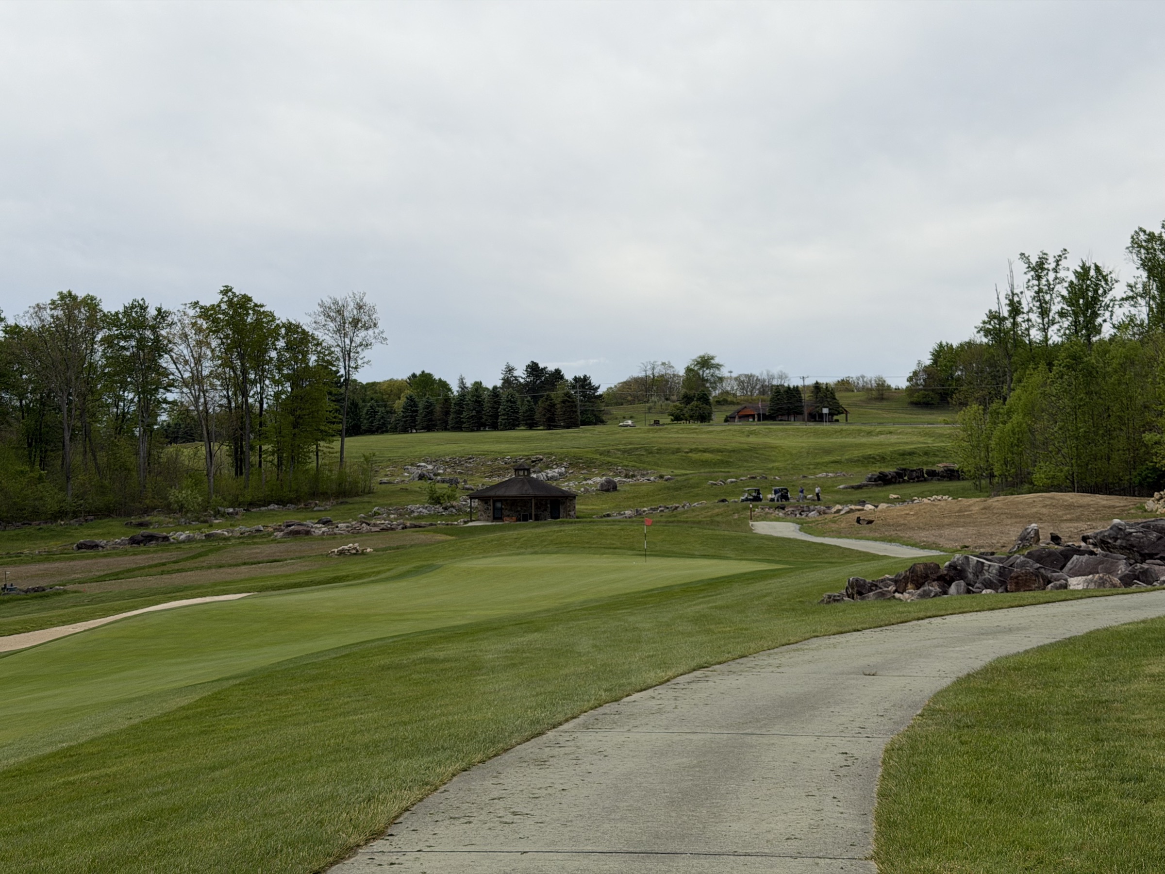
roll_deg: +0.1
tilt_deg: +1.7
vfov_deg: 30.3
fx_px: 1615
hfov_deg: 39.7
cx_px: 582
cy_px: 437
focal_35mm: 48
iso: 64
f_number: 1.78
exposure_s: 1/8772
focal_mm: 6.76
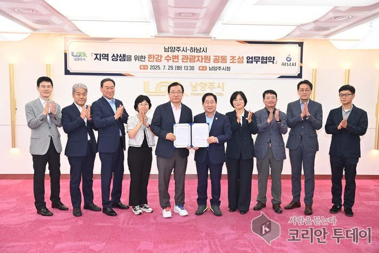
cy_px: 126
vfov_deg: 37.9
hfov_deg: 54.4
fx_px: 369
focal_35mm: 35
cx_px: 190
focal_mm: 35
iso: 800
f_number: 5
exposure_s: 1/250
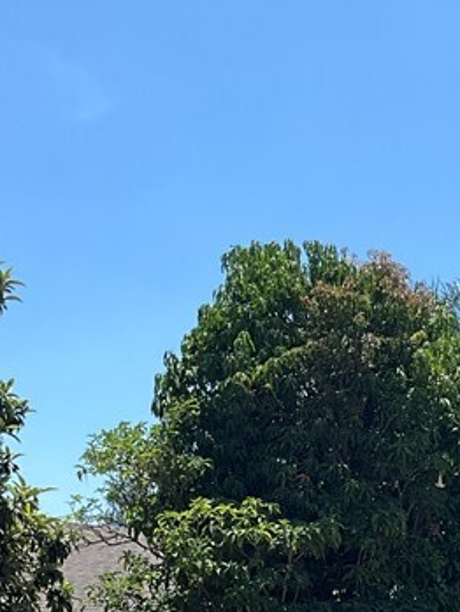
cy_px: 787
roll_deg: +1.5
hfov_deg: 17.2
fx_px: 1505
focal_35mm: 85
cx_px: 404
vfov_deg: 21.0
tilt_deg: -2.5
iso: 25
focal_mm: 3
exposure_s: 1/2058
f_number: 1.8
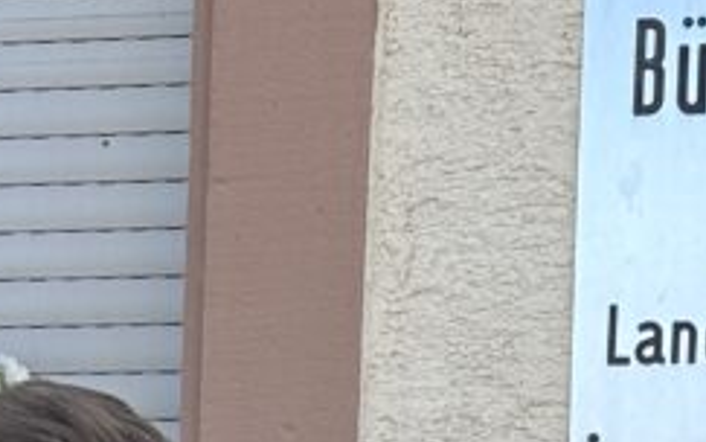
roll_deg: -1.8
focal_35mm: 232
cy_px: 1474
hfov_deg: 9.0
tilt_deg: -1.4
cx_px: 468
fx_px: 4465
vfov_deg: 5.3
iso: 32
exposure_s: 1/456
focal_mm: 5.96
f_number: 1.6
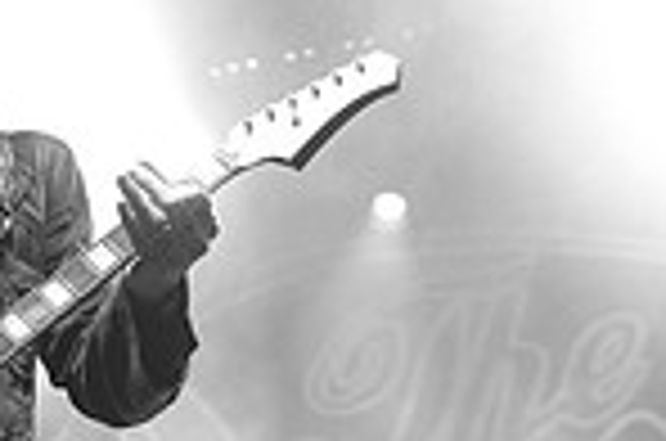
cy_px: 294
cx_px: 126
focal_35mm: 122
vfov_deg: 11.2
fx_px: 2252
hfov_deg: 16.7
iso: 2500
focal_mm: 24
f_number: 3.2
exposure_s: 1/250
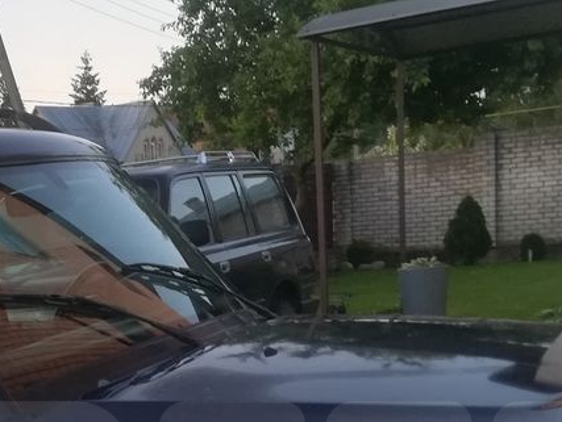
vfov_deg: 19.2
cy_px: 486
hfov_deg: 25.6
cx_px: 24
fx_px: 1186
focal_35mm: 73
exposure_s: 1/33.3
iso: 200
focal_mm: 3.83
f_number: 2.2
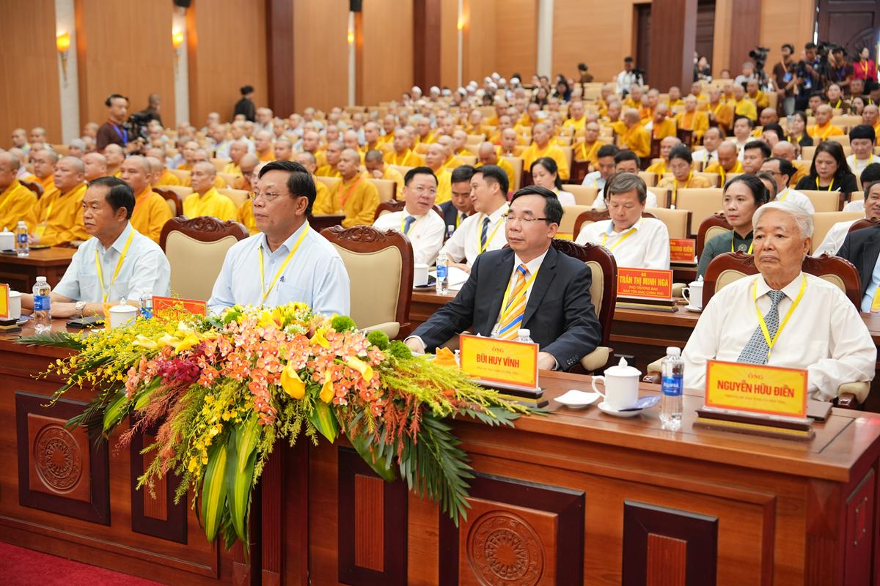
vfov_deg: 28.6
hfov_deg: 41.9
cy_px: 293
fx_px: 1149
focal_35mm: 47
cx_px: 440
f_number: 2.8
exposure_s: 1/125
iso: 1600
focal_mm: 47
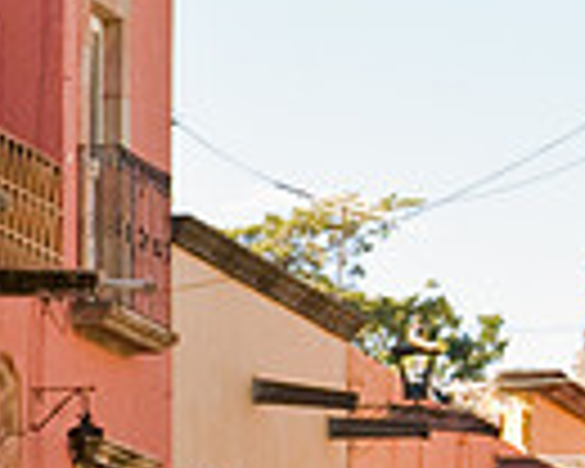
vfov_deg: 3.5
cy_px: 504
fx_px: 7618
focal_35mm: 440
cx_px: -675
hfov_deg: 4.3
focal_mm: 70
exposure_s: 1/90
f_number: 11
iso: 320
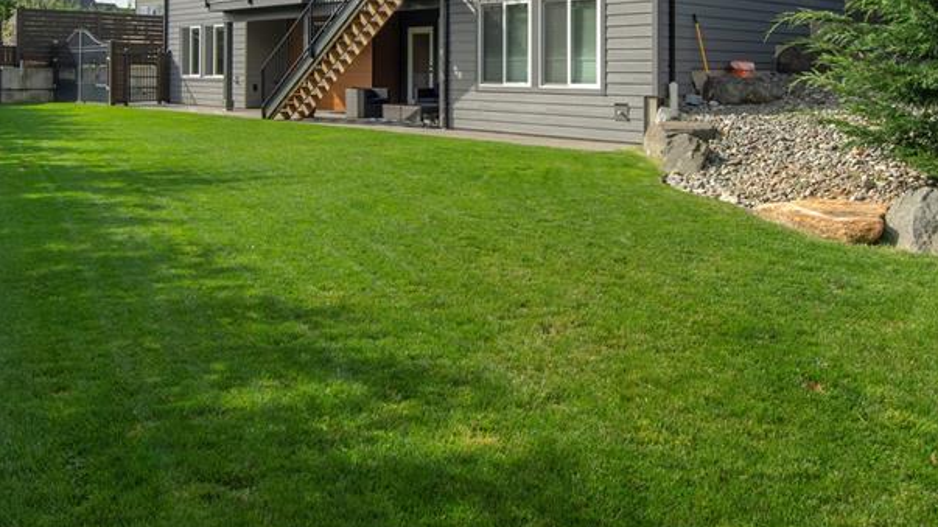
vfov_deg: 34.6
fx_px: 796
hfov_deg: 60.7
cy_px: 54
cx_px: 397
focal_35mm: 32
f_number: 8
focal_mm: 12
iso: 320
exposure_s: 1/1000
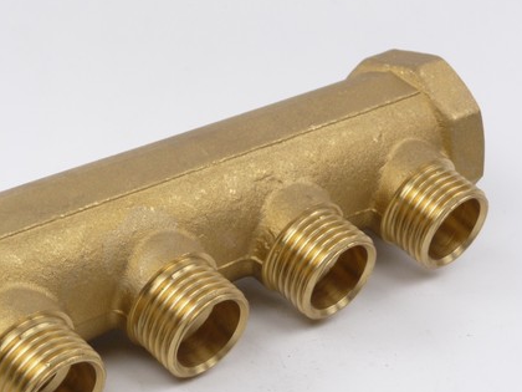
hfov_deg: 19.2
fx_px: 1538
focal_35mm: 102
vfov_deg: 14.5
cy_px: 250
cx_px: 158
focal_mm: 11.3
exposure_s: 1/400
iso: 100
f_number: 4.5
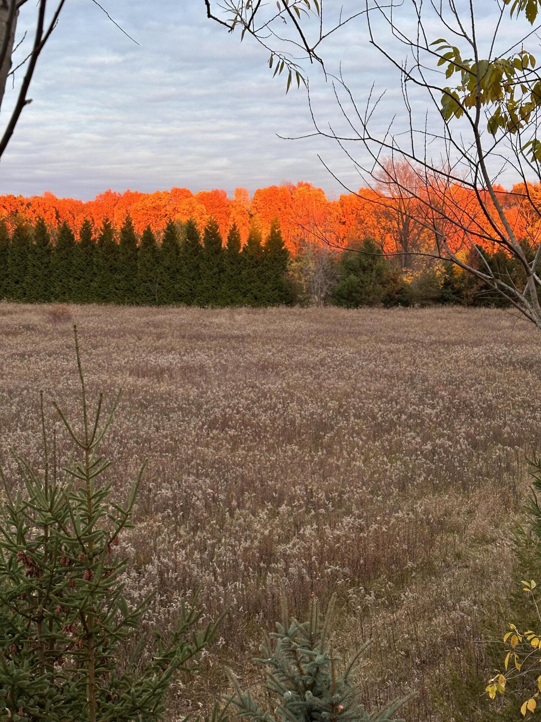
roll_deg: -1.2
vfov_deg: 39.7
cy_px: 361
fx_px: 1000
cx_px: 270
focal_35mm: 48
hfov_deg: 30.3
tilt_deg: -5.9
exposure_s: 1/100
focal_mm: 6.86
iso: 80
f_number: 1.78
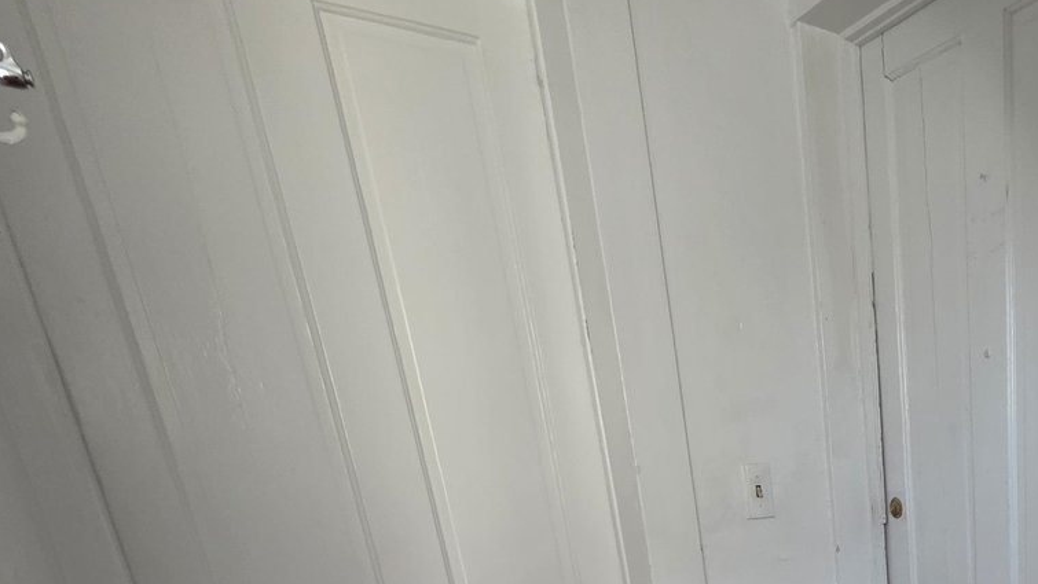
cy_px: 763
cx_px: 934
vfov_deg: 30.5
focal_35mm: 30
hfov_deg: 55.7
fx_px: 826
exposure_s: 1/60
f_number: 1.9
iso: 200
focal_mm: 2.2
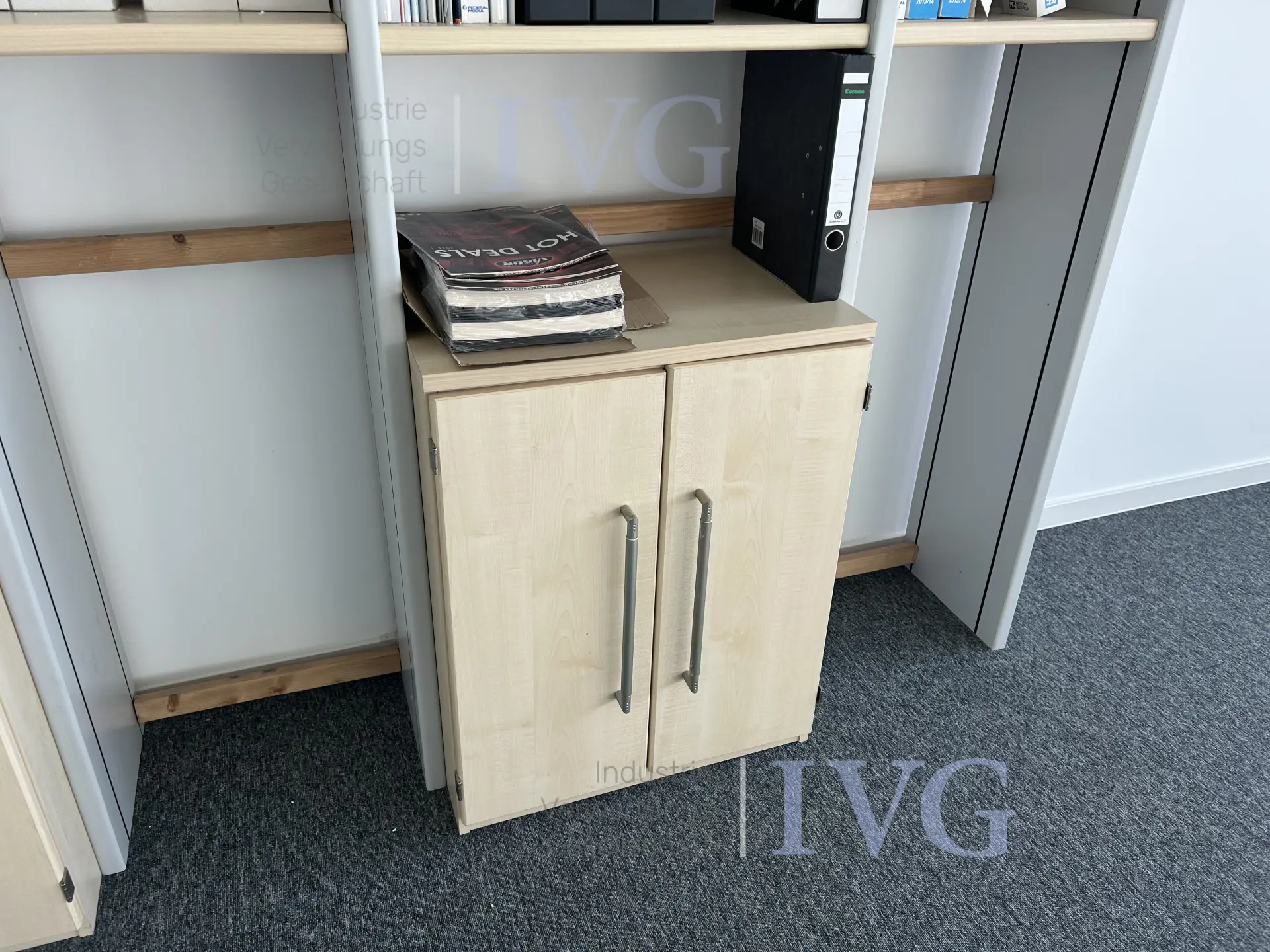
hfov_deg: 67.3
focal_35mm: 26
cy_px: 476
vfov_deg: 53.1
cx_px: 635
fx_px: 954
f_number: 1.5
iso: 40
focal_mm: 5.7
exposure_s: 1/121
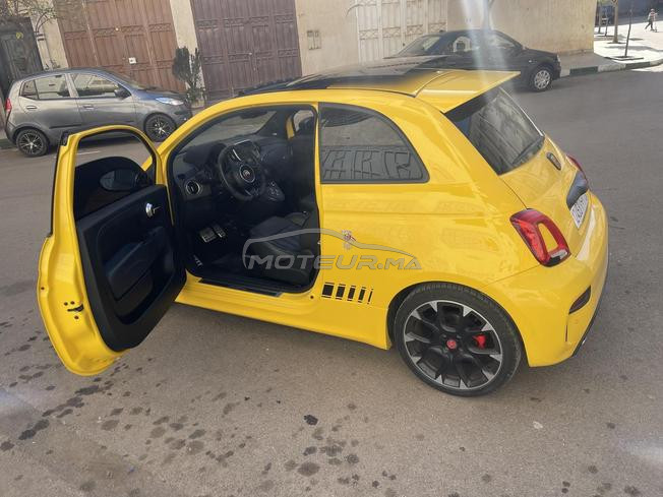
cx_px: 332
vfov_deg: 54.9
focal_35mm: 25
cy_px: 248
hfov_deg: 69.4
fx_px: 479
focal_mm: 5.1
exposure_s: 1/1078
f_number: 1.6
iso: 32
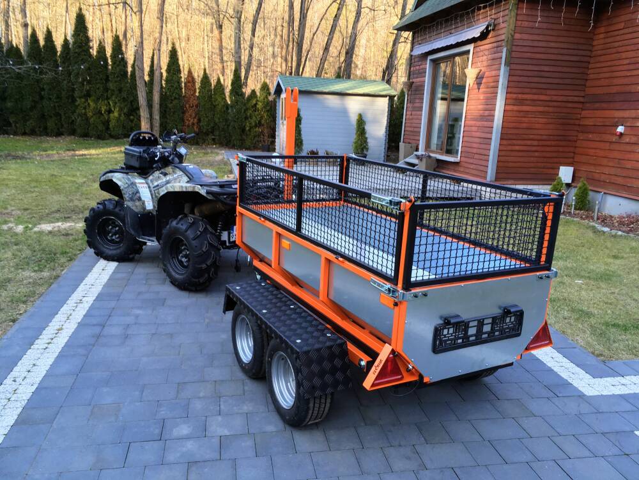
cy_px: 240
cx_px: 320
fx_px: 535
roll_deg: -2.2
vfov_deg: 48.2
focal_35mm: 29
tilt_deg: -13.7
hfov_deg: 61.7
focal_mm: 4.15
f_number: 2.2
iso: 32
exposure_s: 1/50
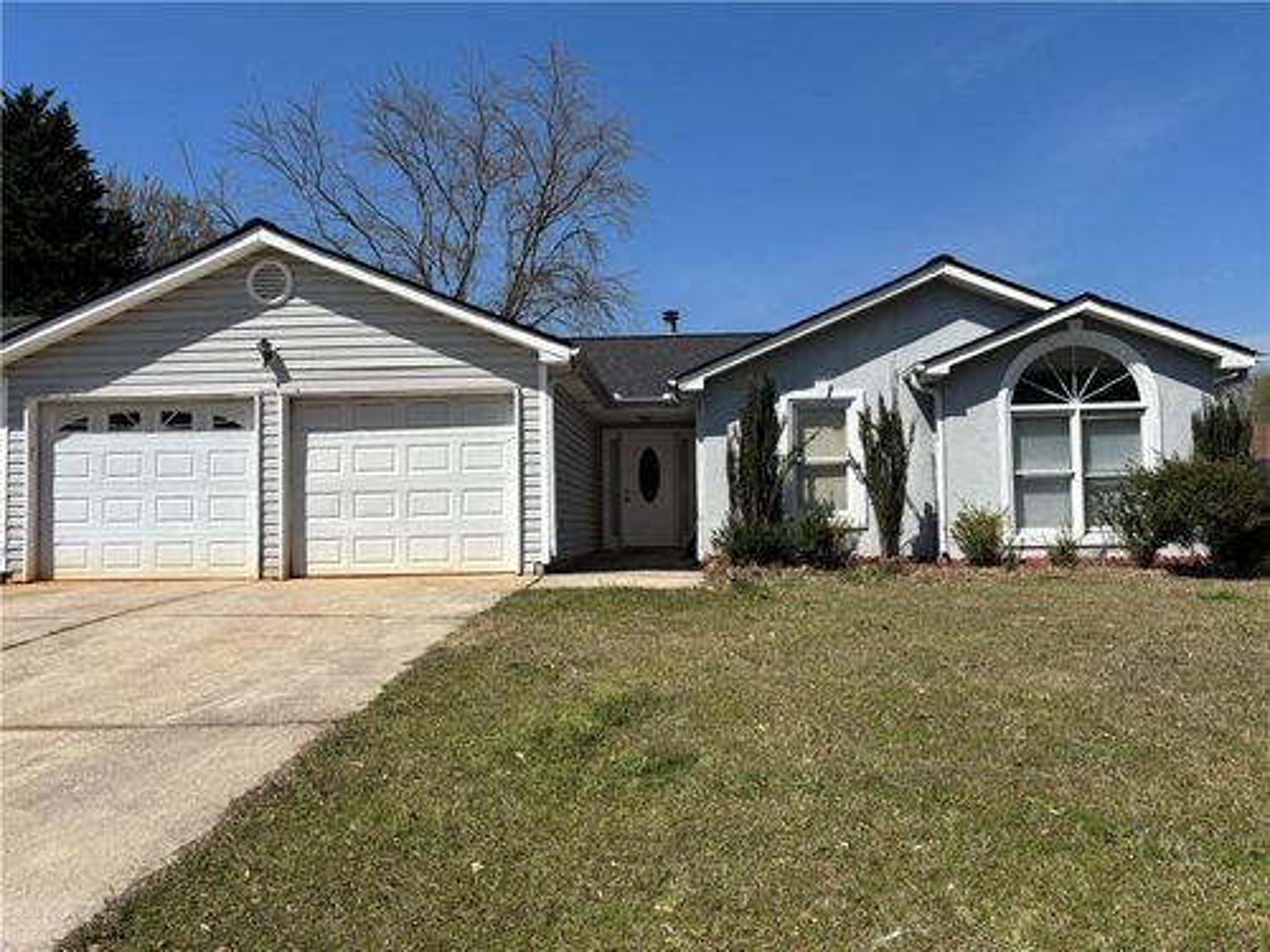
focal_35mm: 26
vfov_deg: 53.1
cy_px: 476
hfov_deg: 67.3
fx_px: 954
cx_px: 635
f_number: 1.6
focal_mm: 5.96
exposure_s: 1/4854
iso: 50
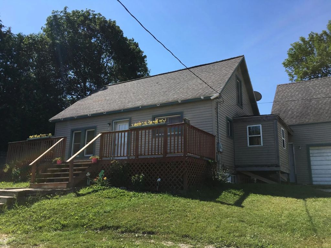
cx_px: 166
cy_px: 124
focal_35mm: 29
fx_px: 277
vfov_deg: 48.2
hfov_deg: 61.7
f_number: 2.2
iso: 25
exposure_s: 1/1538
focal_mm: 4.15
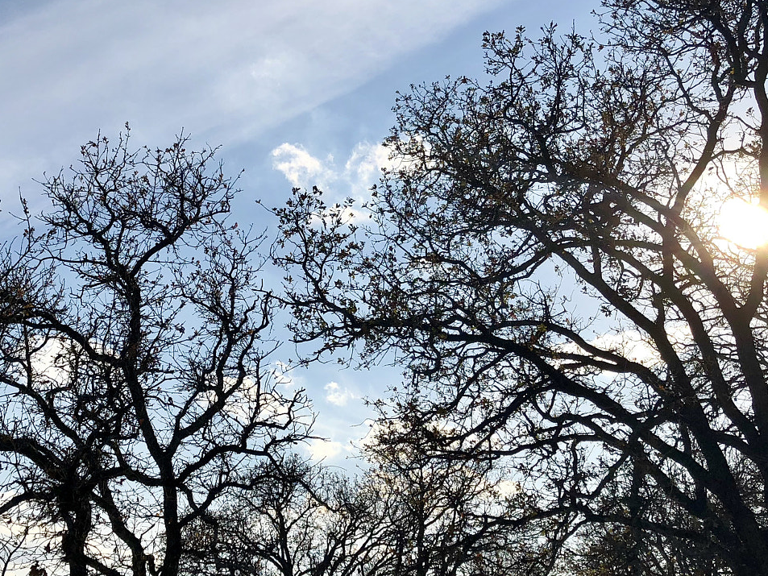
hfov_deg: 39.7
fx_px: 1043
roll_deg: +1.9
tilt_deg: +22.5
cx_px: 230
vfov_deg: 30.8
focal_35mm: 47
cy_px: 235
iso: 25
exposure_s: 1/5348
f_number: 1.8
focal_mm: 4
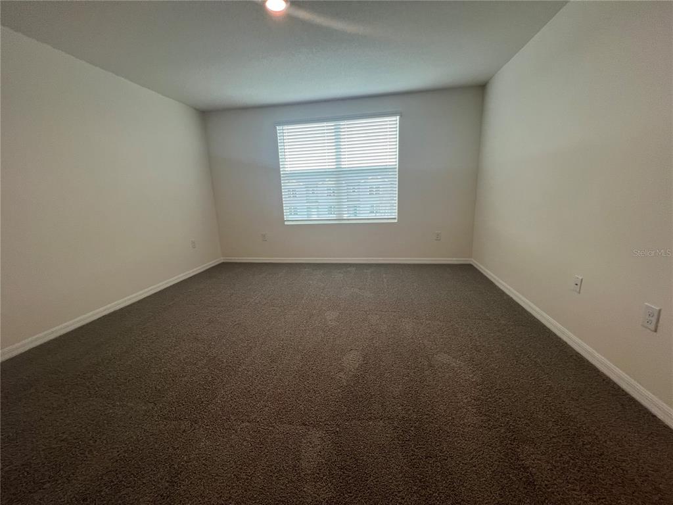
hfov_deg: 106.2
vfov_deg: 89.9
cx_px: 336
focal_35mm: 13
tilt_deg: -11.9
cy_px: 252
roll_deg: +2.6
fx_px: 253
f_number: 1.8
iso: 125
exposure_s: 1/120
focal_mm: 1.57
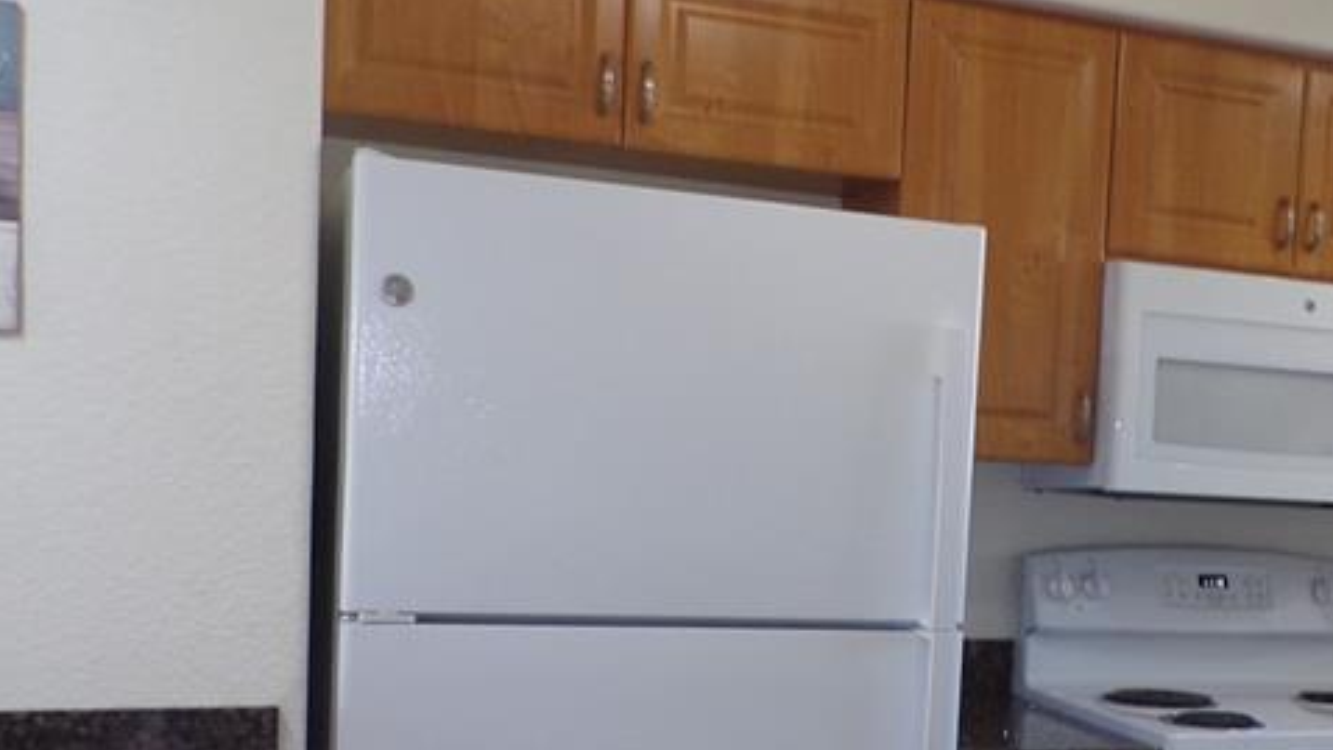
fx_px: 1980
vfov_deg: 21.3
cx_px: 1155
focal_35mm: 56
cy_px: 574
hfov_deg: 35.4
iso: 123
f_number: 3
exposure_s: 1/34
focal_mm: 4.3
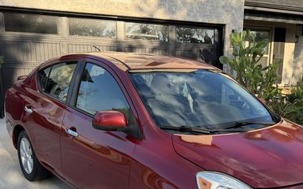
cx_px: 214
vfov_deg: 29.3
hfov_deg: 45.1
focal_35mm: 43
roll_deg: -2.6
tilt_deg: -12.5
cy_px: 148
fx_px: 355
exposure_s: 1/1689
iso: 100
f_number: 1.78
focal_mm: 6.76
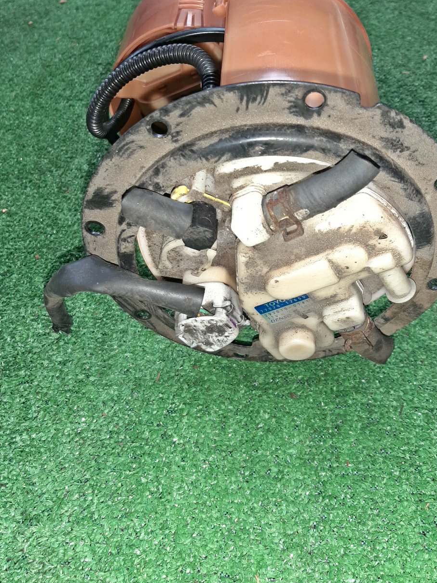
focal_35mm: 31
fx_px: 522
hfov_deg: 45.3
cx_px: 252
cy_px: 284
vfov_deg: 58.3
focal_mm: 3.93
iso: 234
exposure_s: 1/50
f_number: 1.7
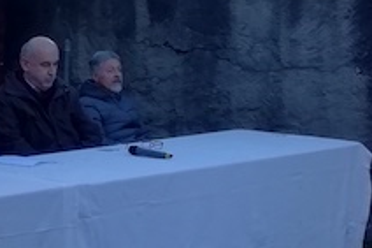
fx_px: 1208
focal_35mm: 117
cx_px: 4
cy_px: 119
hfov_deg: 17.1
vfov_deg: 11.7
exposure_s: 1/1229
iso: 50
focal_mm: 3.46
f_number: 2.2
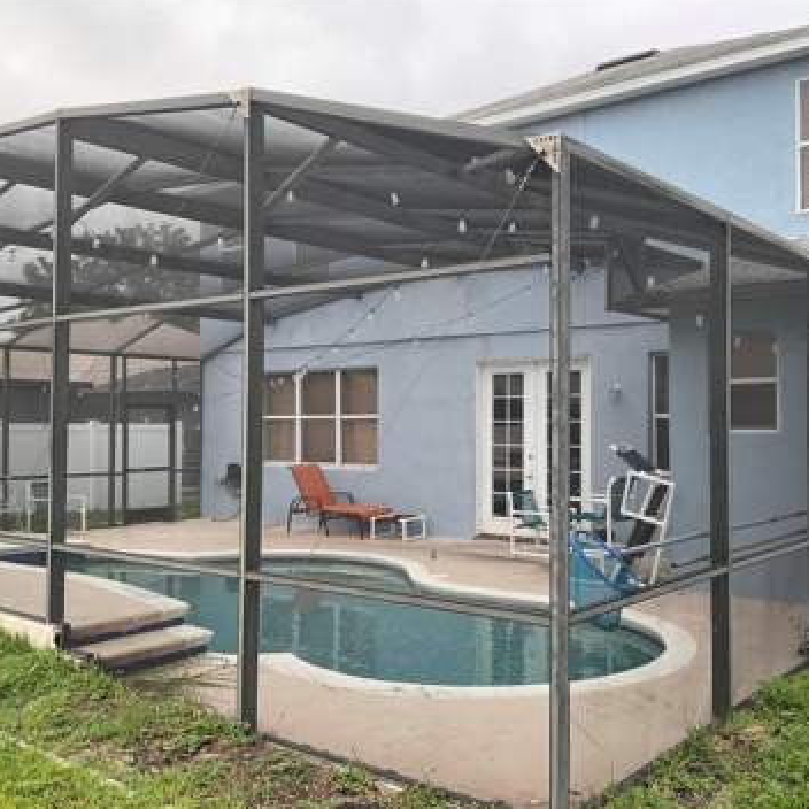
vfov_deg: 47.2
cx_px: 494
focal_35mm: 35
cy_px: 402
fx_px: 925
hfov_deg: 46.9
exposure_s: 1/264
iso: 16
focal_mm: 3
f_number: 1.8
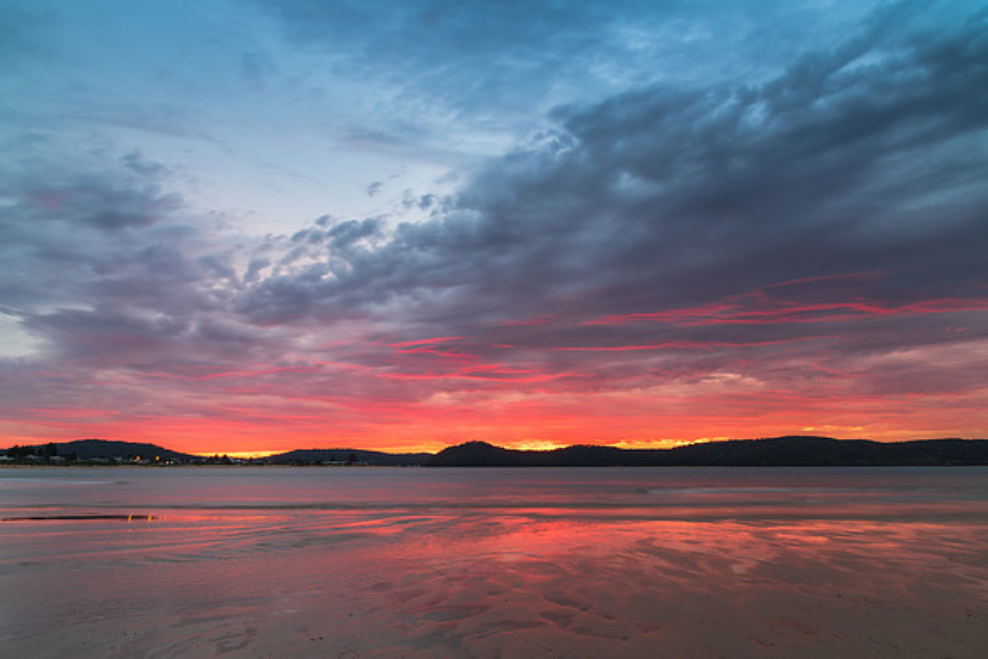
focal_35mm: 24
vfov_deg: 53.0
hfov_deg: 73.5
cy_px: 330
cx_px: 494
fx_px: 662
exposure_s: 4
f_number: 9
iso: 31
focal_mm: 24
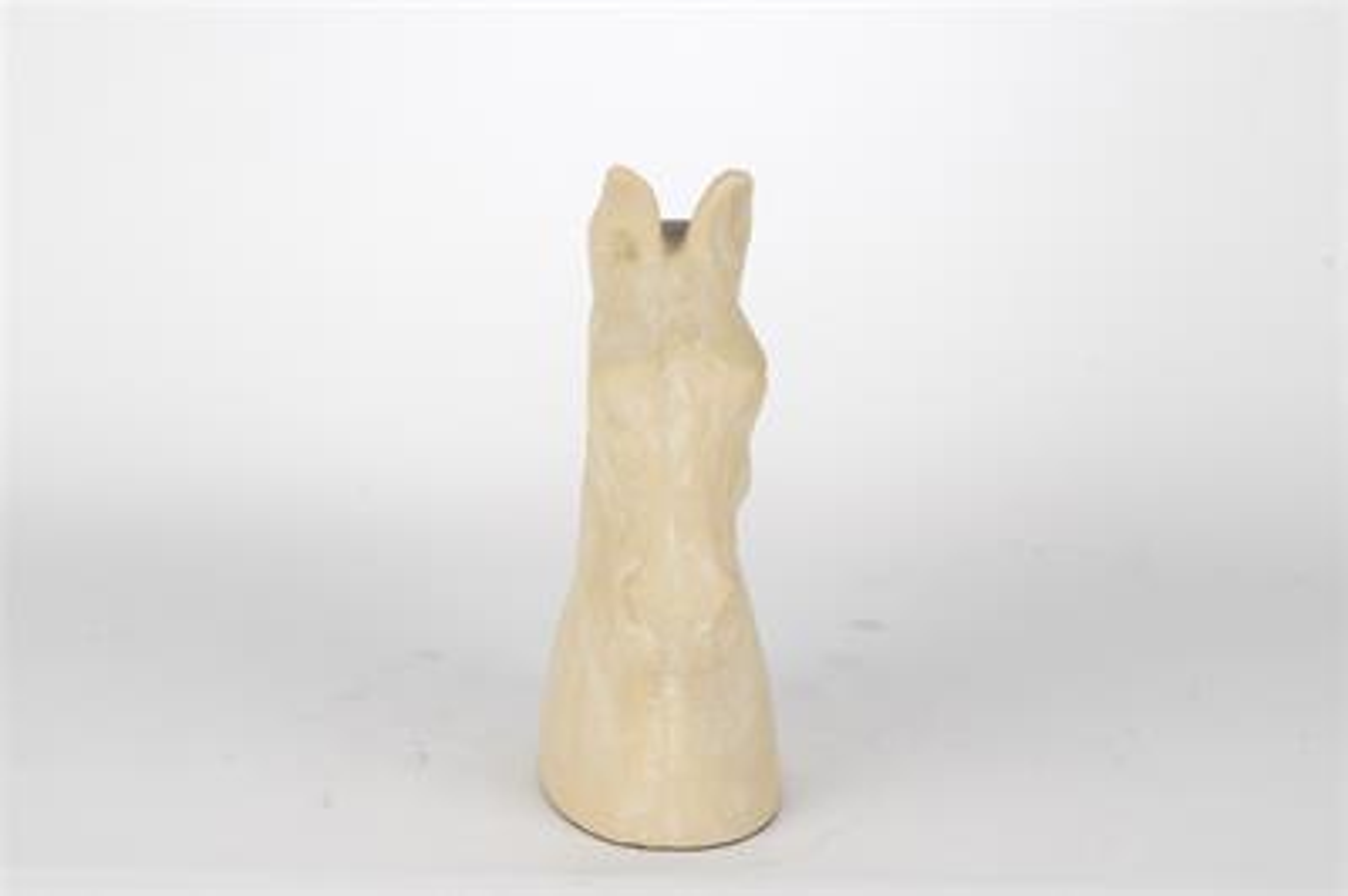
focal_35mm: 82
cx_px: 674
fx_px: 3068
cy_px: 448
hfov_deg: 24.8
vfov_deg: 16.6
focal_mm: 55
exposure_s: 1/100
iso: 100
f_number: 18
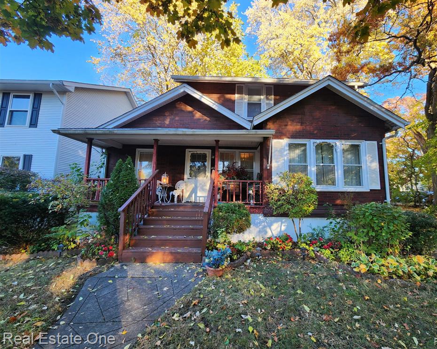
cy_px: 169
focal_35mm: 14
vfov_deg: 87.9
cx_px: 241
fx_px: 181
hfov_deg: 100.4
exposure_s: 1/120
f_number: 2.2
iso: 64
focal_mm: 2.2
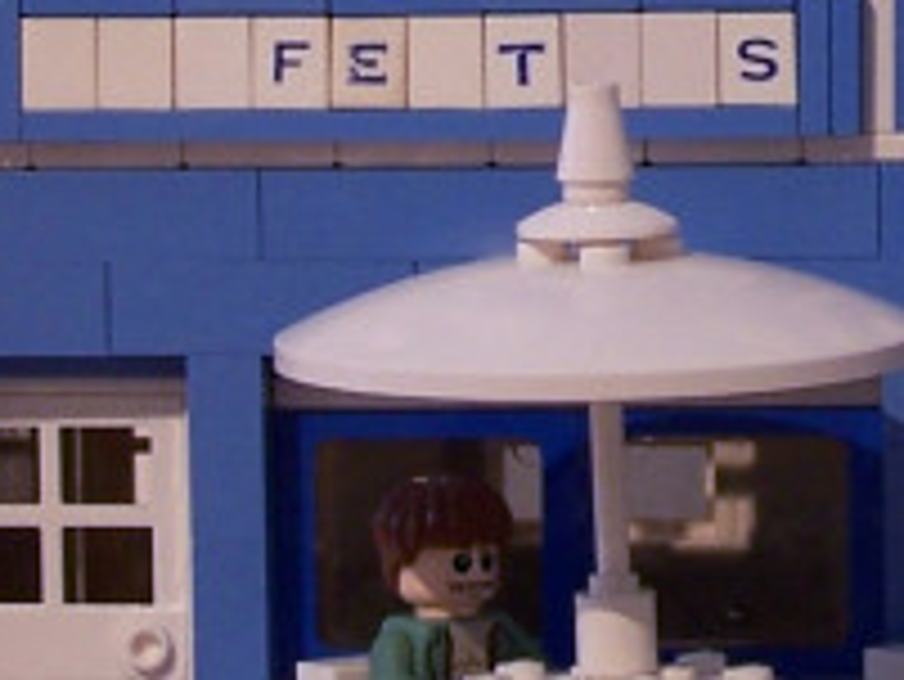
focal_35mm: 260
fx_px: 6794
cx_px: 1052
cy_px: -135
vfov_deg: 5.7
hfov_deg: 7.6
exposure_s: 1/2
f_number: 3
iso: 80
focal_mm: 8.5
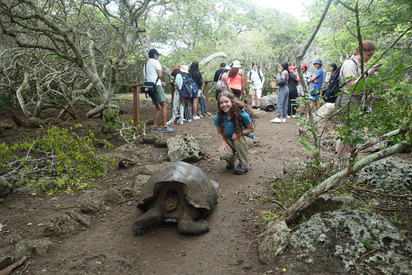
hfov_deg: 60.3
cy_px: 138
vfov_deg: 42.3
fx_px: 355
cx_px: 206
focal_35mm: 31
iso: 125
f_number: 4
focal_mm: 11.45
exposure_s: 1/125
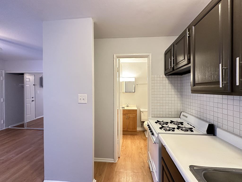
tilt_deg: -0.2
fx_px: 98
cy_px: 91
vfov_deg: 85.7
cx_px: 121
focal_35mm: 14
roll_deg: +0.0
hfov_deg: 102.1
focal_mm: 2.22
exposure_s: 1/60
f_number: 2.2
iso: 500
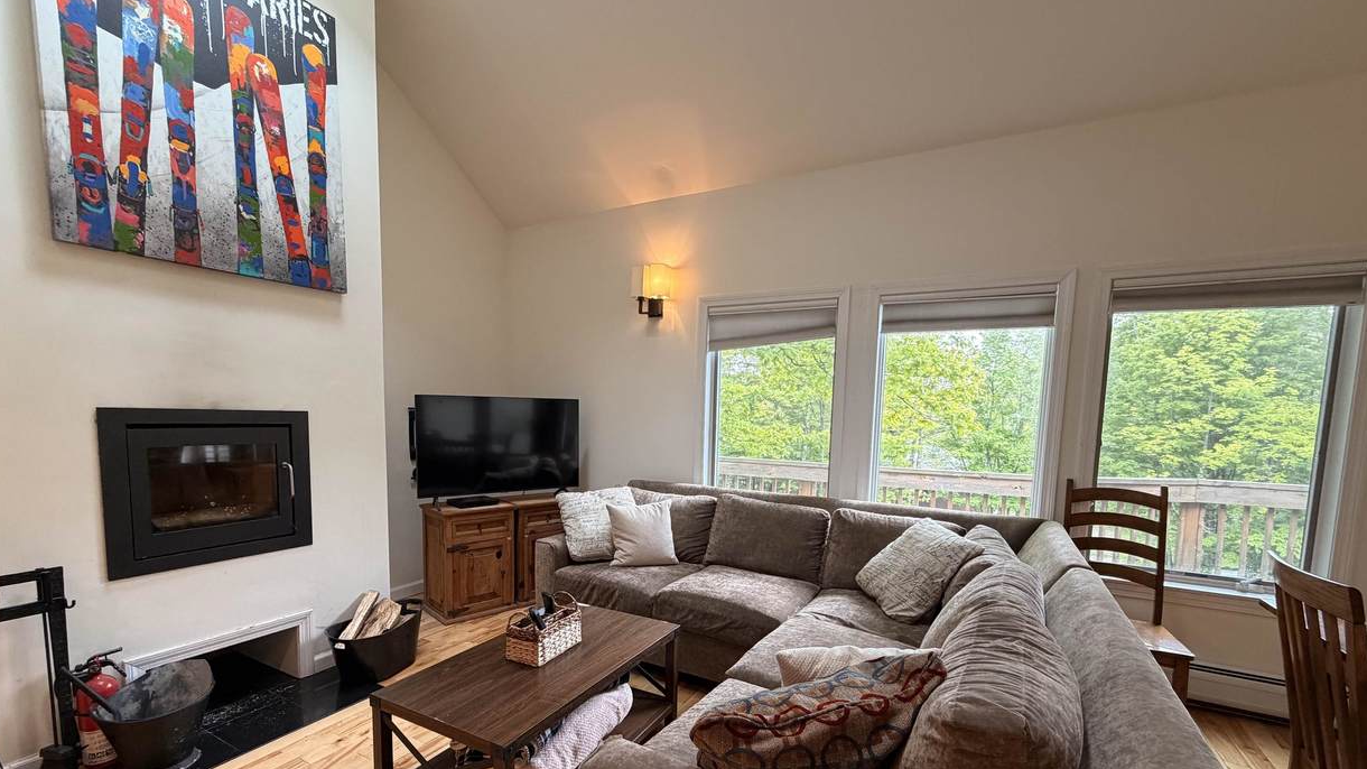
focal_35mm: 16
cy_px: 466
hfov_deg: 99.4
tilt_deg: -5.7
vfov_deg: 66.3
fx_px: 580
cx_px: 671
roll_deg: -1.0
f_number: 2.2
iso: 250
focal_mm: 2.22
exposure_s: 1/120
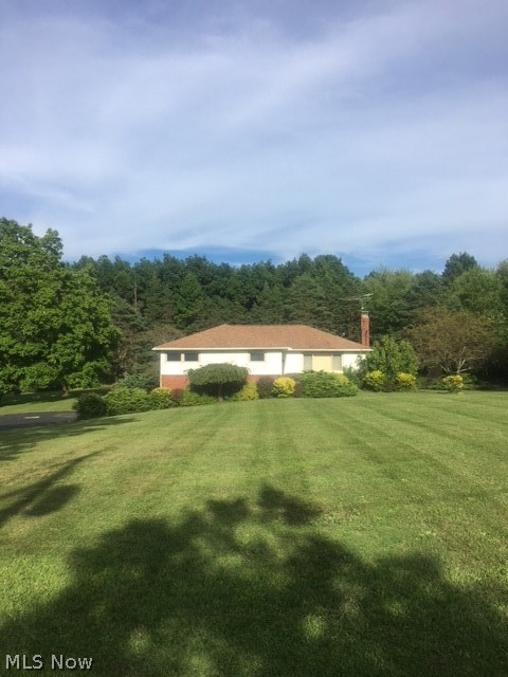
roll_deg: -0.7
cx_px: 254
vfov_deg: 61.7
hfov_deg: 48.2
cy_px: 338
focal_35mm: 29
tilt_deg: +1.5
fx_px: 567
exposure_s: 1/1425
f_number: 2.2
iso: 25
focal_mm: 4.15
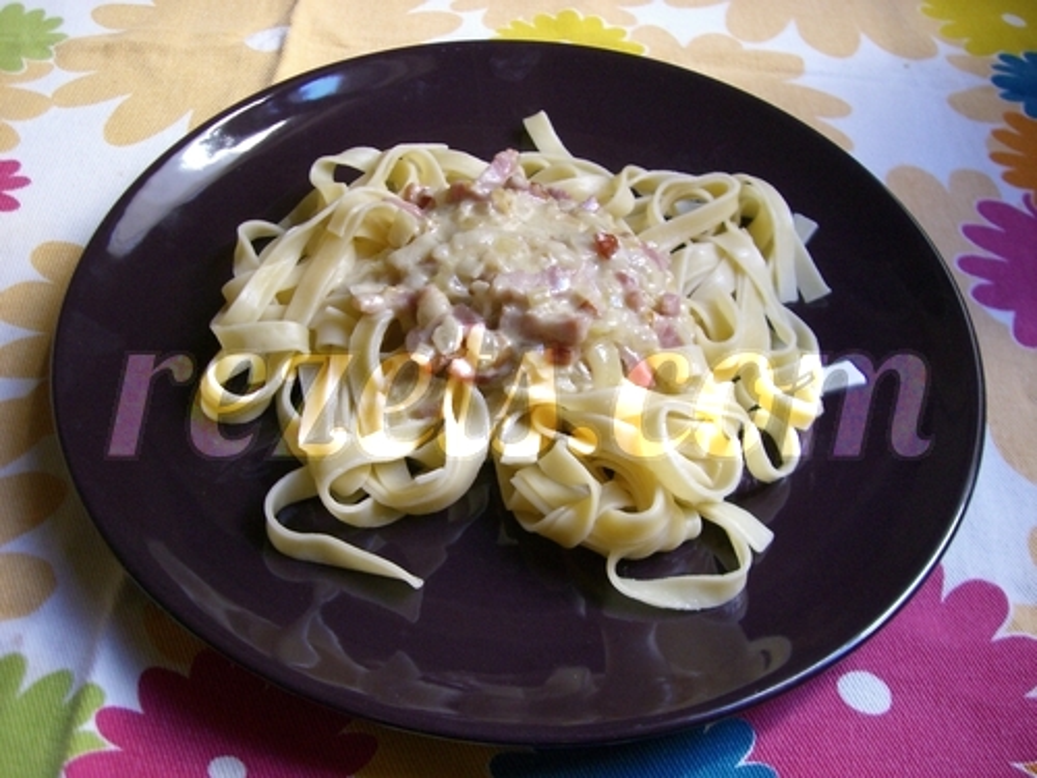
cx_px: 518
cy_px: 389
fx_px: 1138
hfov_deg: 49.0
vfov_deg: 37.7
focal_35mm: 38
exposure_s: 1/50
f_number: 2.7
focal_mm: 6.2
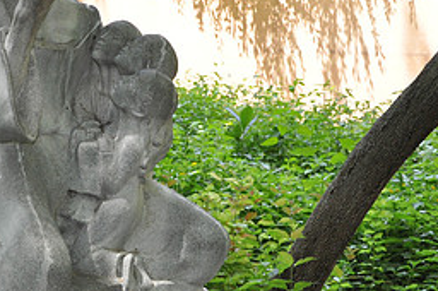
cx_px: 50
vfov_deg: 14.4
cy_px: 140
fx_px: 1154
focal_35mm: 95
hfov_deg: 21.1
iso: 800
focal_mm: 28
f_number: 4
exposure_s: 1/100
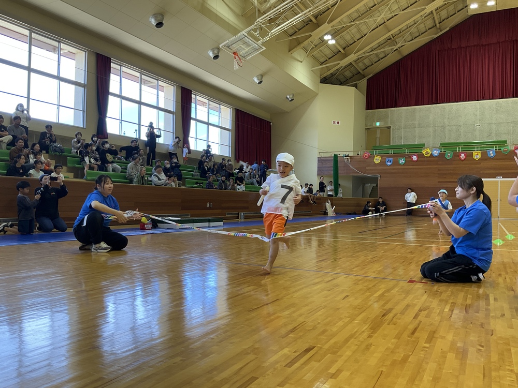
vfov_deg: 48.2
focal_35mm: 29
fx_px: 434
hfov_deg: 61.7
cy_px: 194
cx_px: 259
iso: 50
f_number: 1.8
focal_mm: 3
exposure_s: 1/122
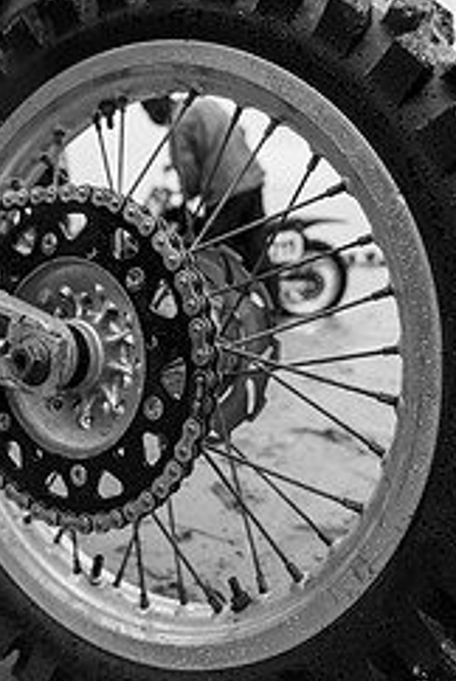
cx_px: 211
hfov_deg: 49.6
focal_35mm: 26
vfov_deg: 69.1
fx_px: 493
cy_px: 301
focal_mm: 14
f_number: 2.8
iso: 100
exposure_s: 1/320
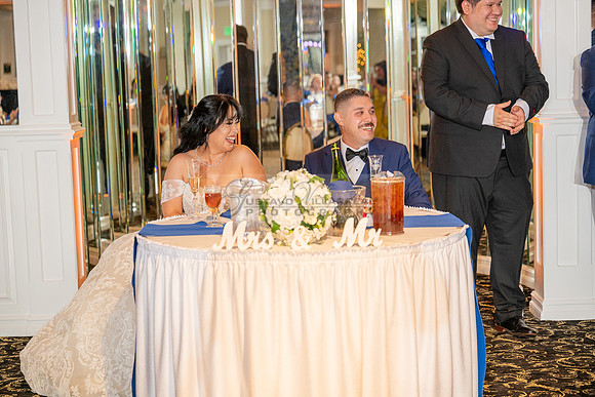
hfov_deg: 28.8
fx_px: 1157
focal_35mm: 70
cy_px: 198
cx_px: 298
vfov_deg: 19.5
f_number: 3.2
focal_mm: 70
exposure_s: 1/160
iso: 640
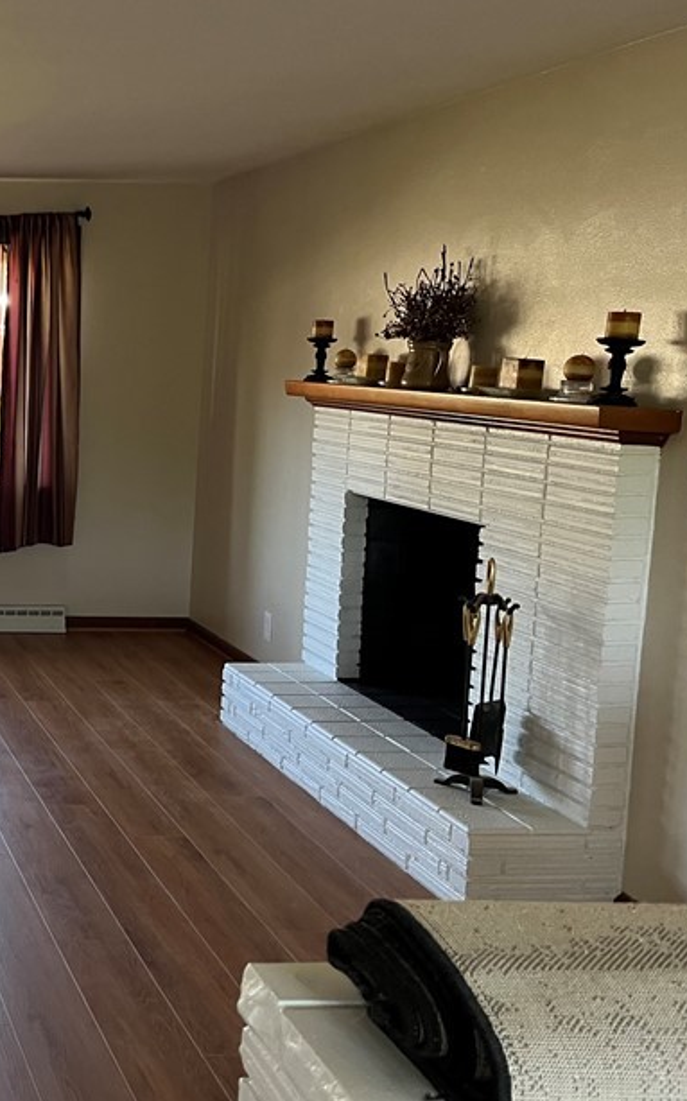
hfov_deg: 24.7
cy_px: 502
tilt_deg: -6.9
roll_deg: -0.6
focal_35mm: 46
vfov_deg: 43.5
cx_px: -178
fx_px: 1380
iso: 125
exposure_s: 1/99
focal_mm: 5.1
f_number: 1.6
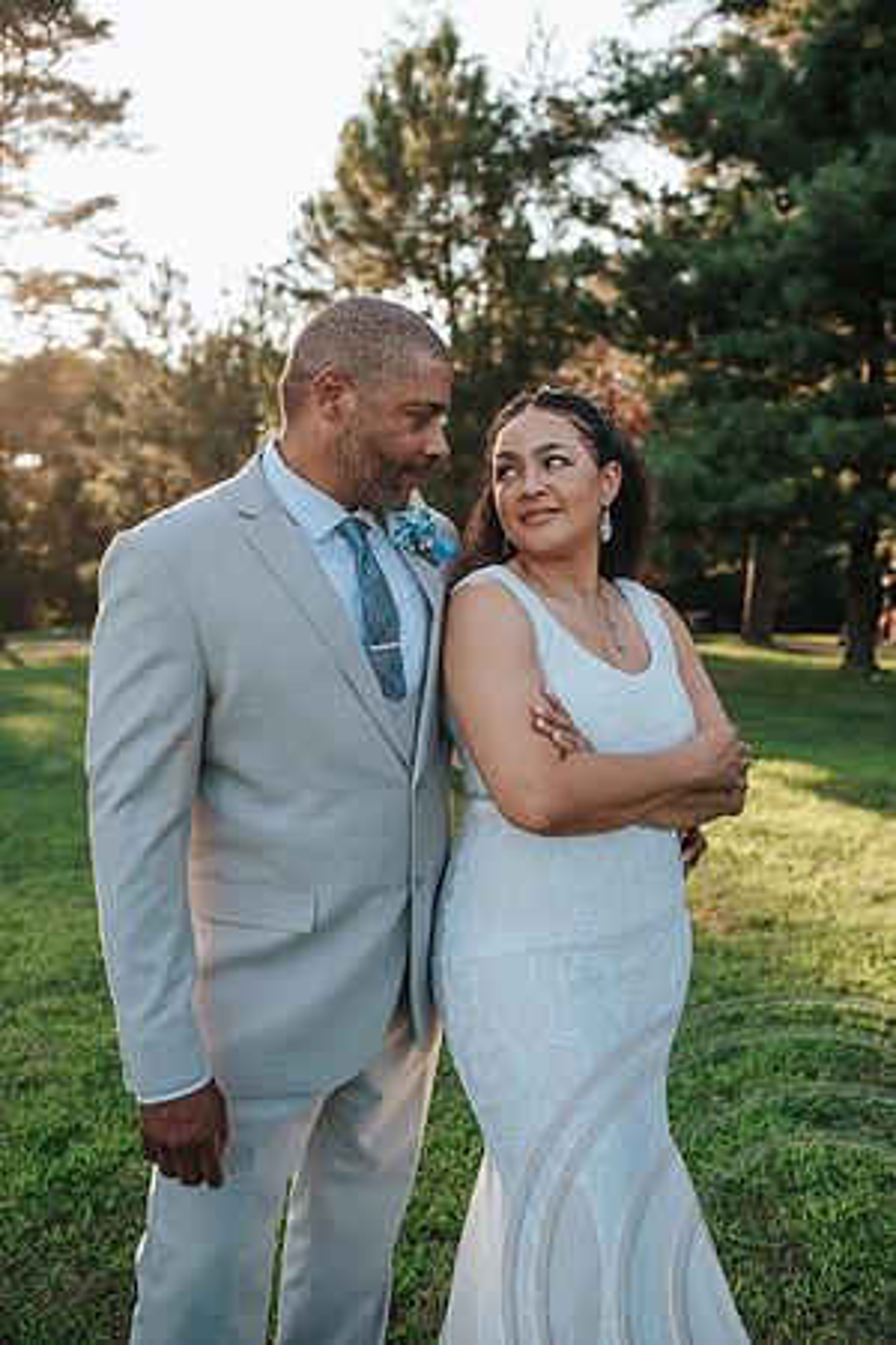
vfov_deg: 54.4
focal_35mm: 35
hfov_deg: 37.9
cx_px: 448
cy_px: 672
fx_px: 1307
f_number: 3.2
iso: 640
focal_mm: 35
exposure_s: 1/1250
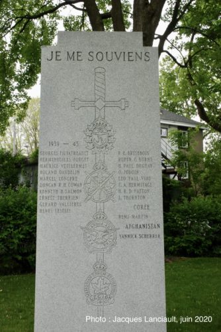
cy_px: 166
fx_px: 400
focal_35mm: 44
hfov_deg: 30.9
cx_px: 110
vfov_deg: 44.9
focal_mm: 29
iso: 500
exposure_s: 1/40
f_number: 16
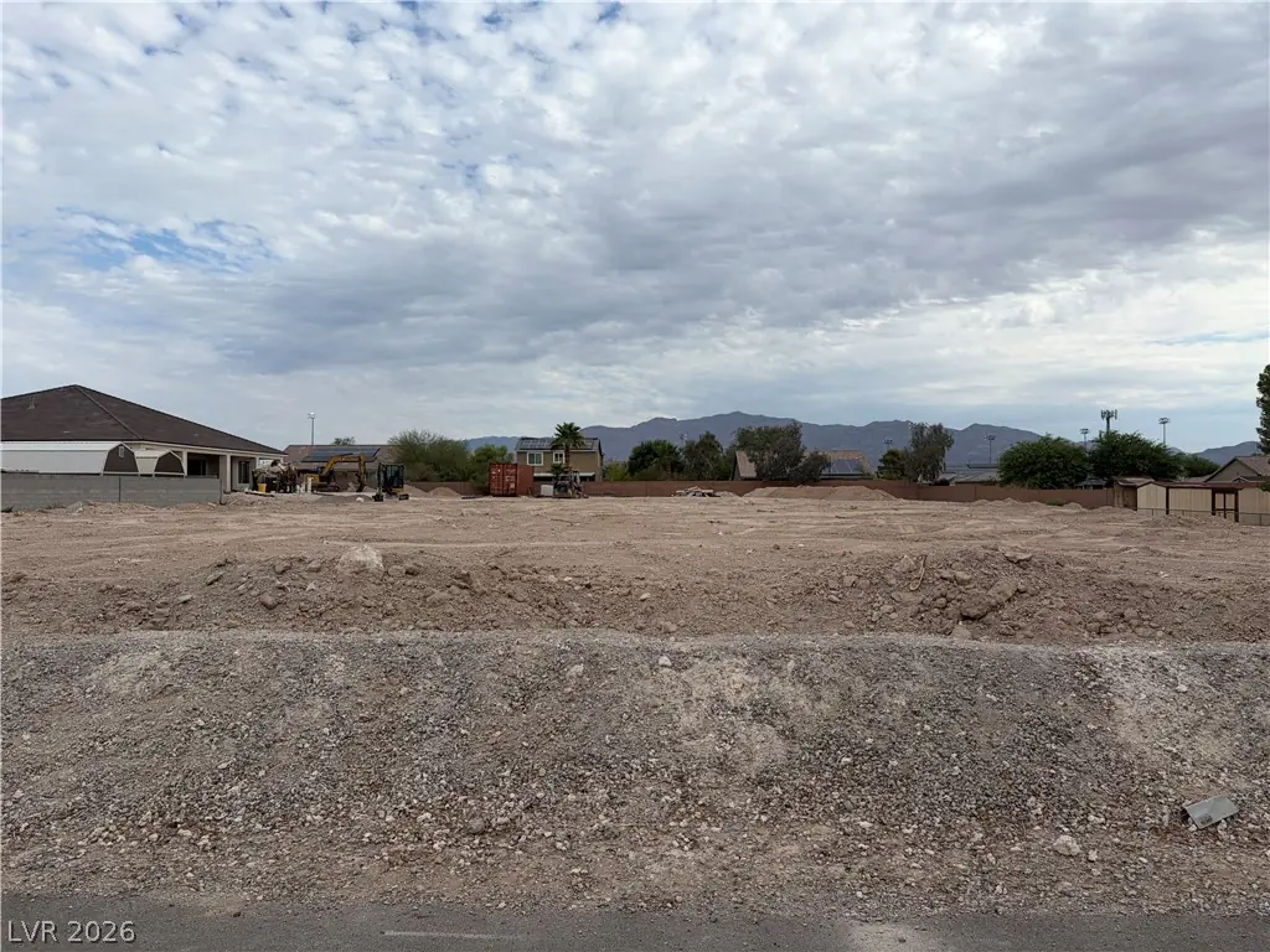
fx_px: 954
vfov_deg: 53.1
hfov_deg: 67.3
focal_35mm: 26
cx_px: 635
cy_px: 476
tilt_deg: +2.8
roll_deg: -0.2
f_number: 1.6
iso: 64
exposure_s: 1/5348
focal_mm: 5.96
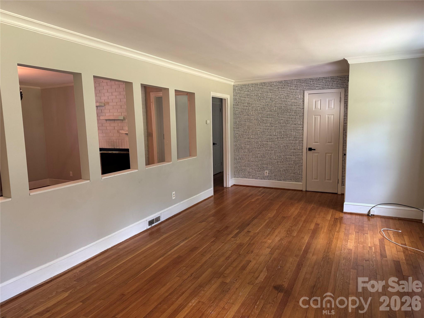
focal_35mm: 24
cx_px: 212
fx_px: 294
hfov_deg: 71.6
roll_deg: +1.3
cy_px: 159
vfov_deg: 56.8
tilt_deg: -7.6
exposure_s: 1/60
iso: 250
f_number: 1.78
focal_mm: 6.76
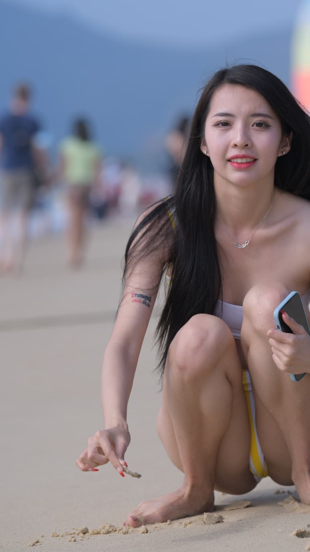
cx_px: 231
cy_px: 269
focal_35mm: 205
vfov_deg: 10.5
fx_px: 2996
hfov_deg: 5.9
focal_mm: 150
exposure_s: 1/1600
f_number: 4
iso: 140
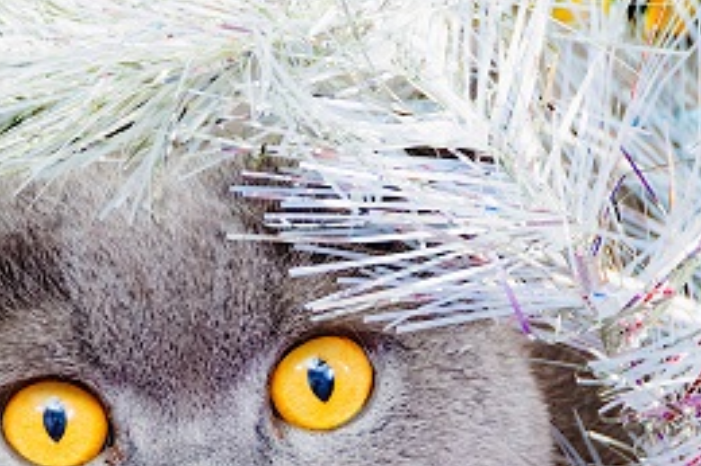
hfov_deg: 3.7
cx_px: 334
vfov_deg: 2.5
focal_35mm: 553
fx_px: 10761
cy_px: 443
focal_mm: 120
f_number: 10
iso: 100
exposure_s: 1/100
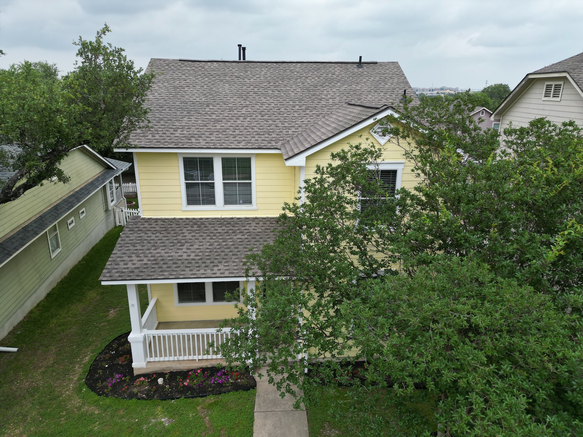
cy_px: 218
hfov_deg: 71.6
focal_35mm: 24
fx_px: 404
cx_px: 292
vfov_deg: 56.8
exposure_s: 1/1600
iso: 120
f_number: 1.7
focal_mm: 6.72
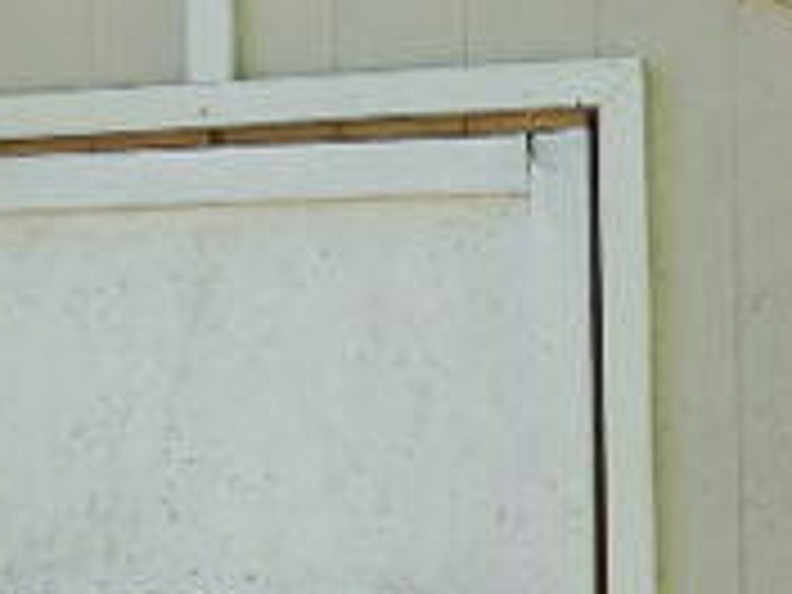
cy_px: 468
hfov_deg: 21.5
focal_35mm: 91
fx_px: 2082
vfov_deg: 16.1
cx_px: 414
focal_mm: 4.5
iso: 125
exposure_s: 1/200
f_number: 3.1
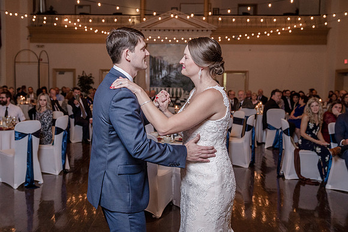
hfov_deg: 51.1
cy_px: 106
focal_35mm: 38
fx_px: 363
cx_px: 150
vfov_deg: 35.5
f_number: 4
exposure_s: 1/250
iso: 2000
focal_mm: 33
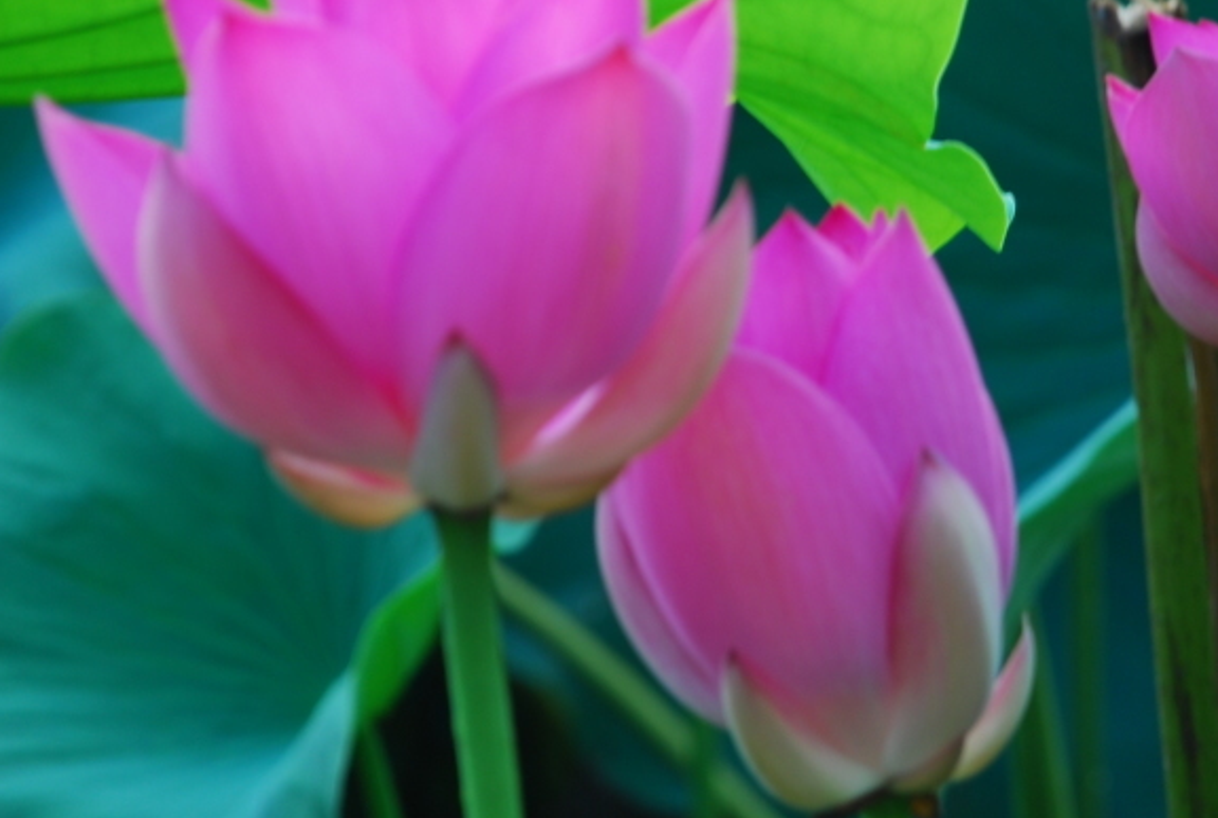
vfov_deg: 3.8
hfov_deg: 5.7
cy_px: 202
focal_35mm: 360
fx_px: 12205
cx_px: 850
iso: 100
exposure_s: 1/40
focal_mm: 135
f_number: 5.6
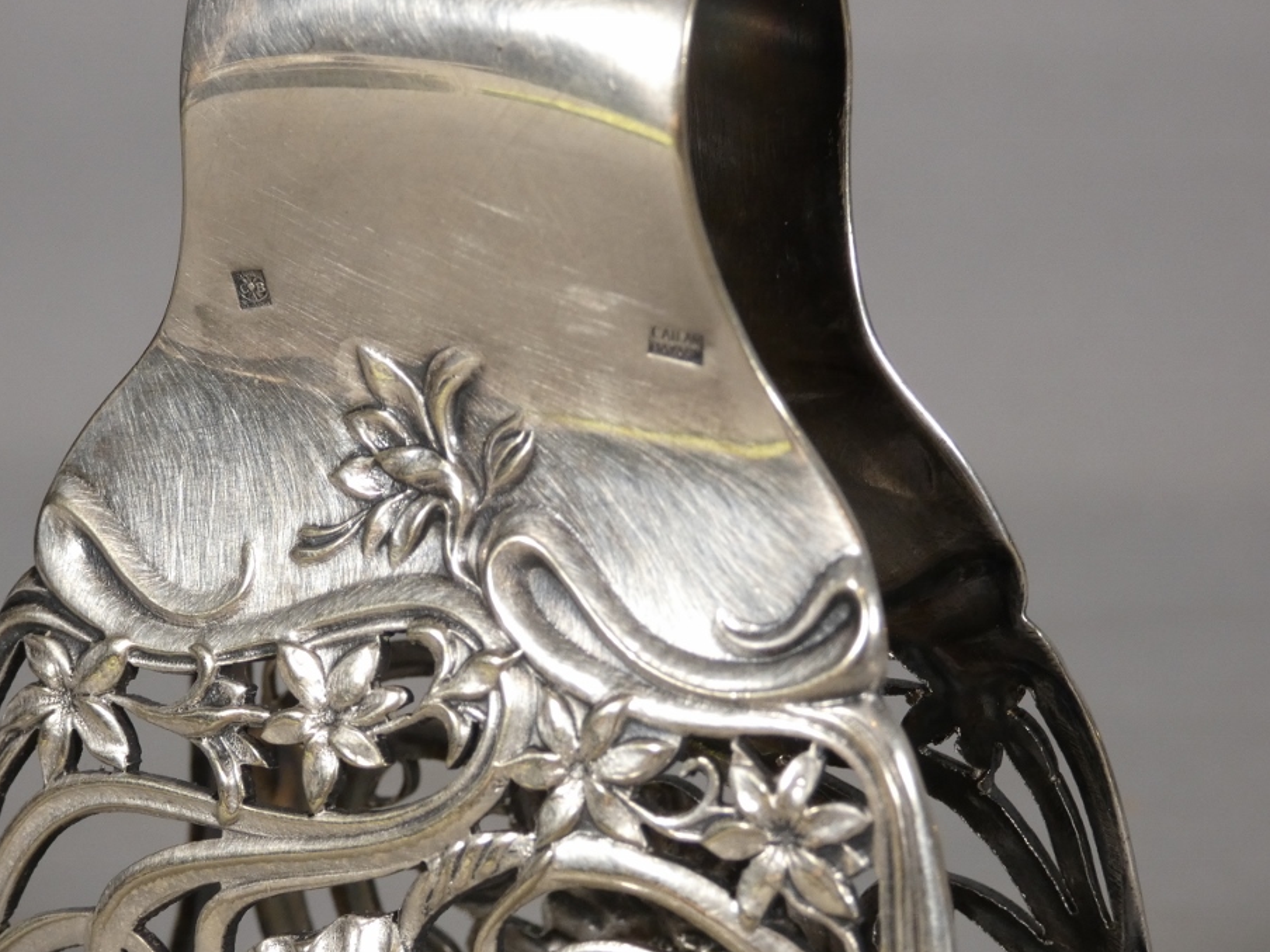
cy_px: 470
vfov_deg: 14.5
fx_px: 3742
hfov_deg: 19.3
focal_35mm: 102
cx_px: 579
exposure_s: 1/80
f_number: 4.7
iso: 250
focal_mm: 16
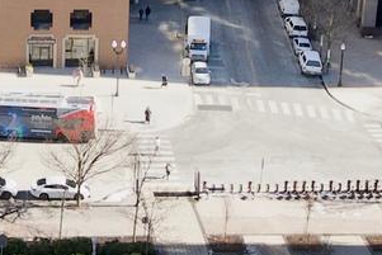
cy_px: 2
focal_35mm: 102
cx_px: 8
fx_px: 1083
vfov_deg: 13.3
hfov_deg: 19.5
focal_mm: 10
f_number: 7.1
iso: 400
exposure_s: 1/500
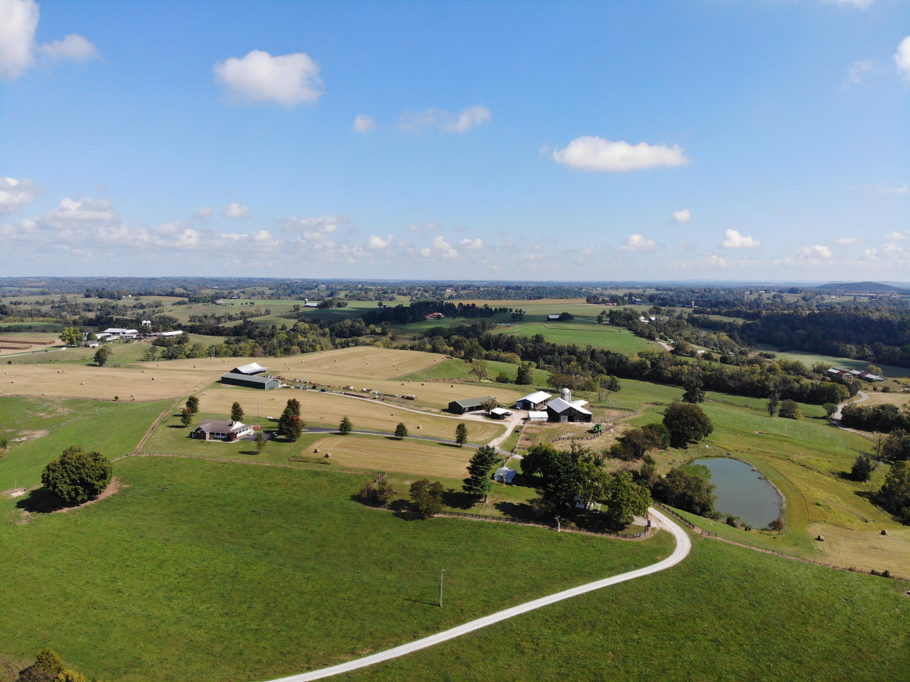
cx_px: 455
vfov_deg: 56.8
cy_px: 341
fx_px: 631
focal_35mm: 24
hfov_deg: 71.6
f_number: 2.8
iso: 100
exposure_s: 1/944
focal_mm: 4.5
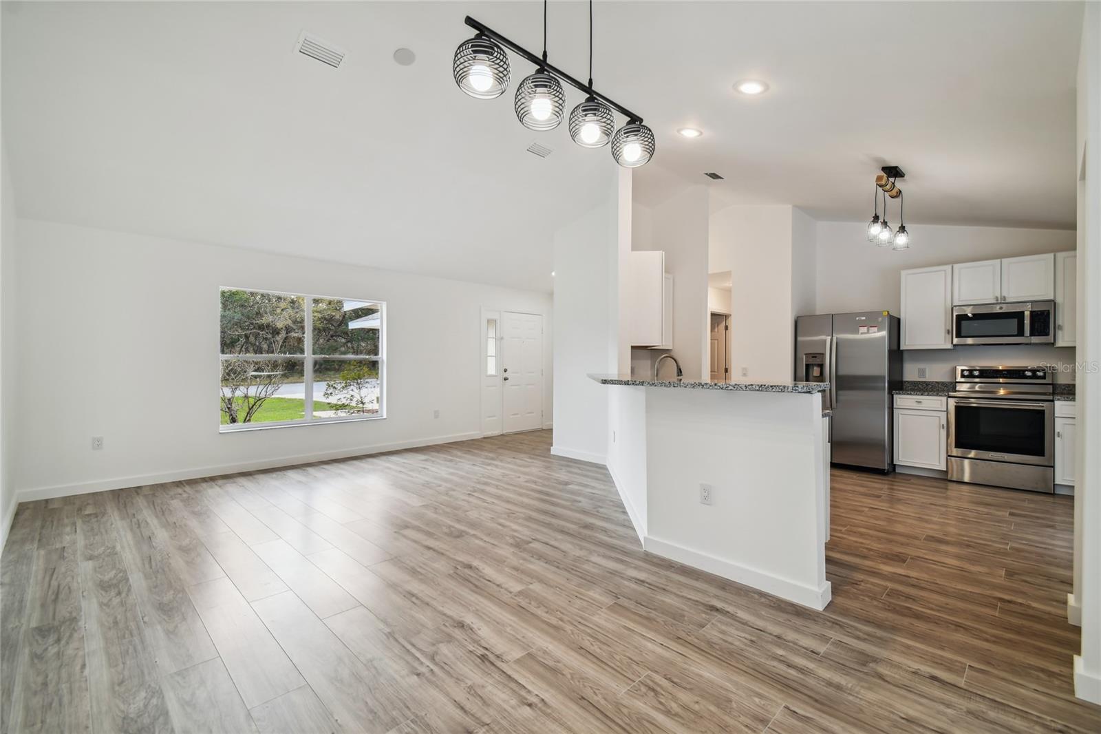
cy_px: 367
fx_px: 459
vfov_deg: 77.3
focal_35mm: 15
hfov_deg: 100.4
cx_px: 550
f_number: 7.1
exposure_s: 1/8
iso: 100
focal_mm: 10
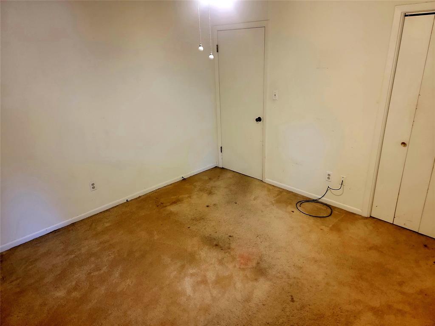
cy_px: 163
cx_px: 218
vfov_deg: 56.8
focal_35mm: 24
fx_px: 302
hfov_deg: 71.6
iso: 400
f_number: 1.8
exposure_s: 1/30
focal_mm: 6.7
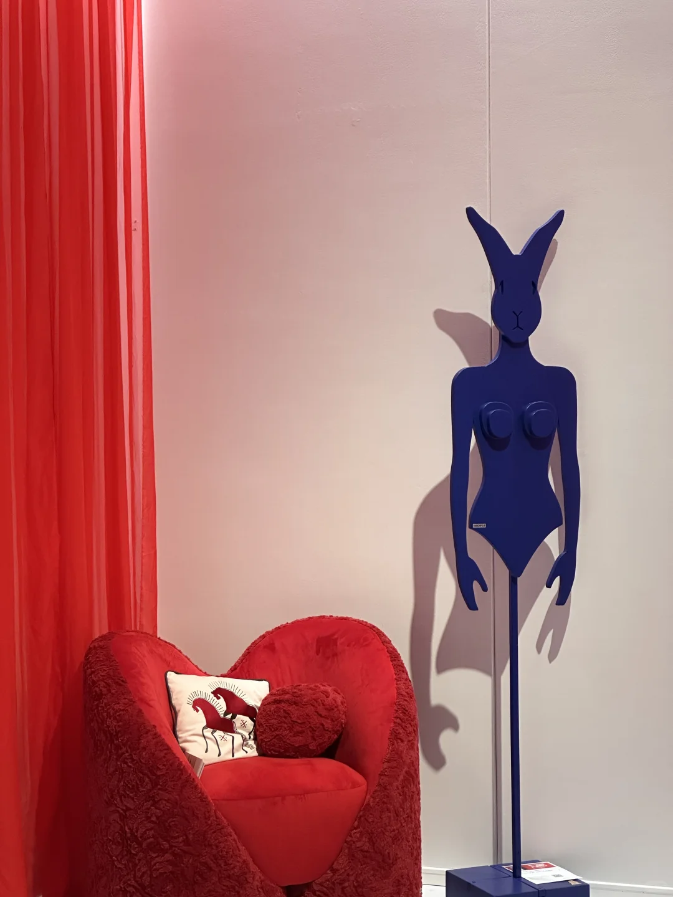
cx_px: 336
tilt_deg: -1.1
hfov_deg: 19.1
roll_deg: -0.4
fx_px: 1996
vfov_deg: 25.3
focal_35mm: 77
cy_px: 448
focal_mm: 9
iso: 200
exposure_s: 1/106
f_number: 2.8
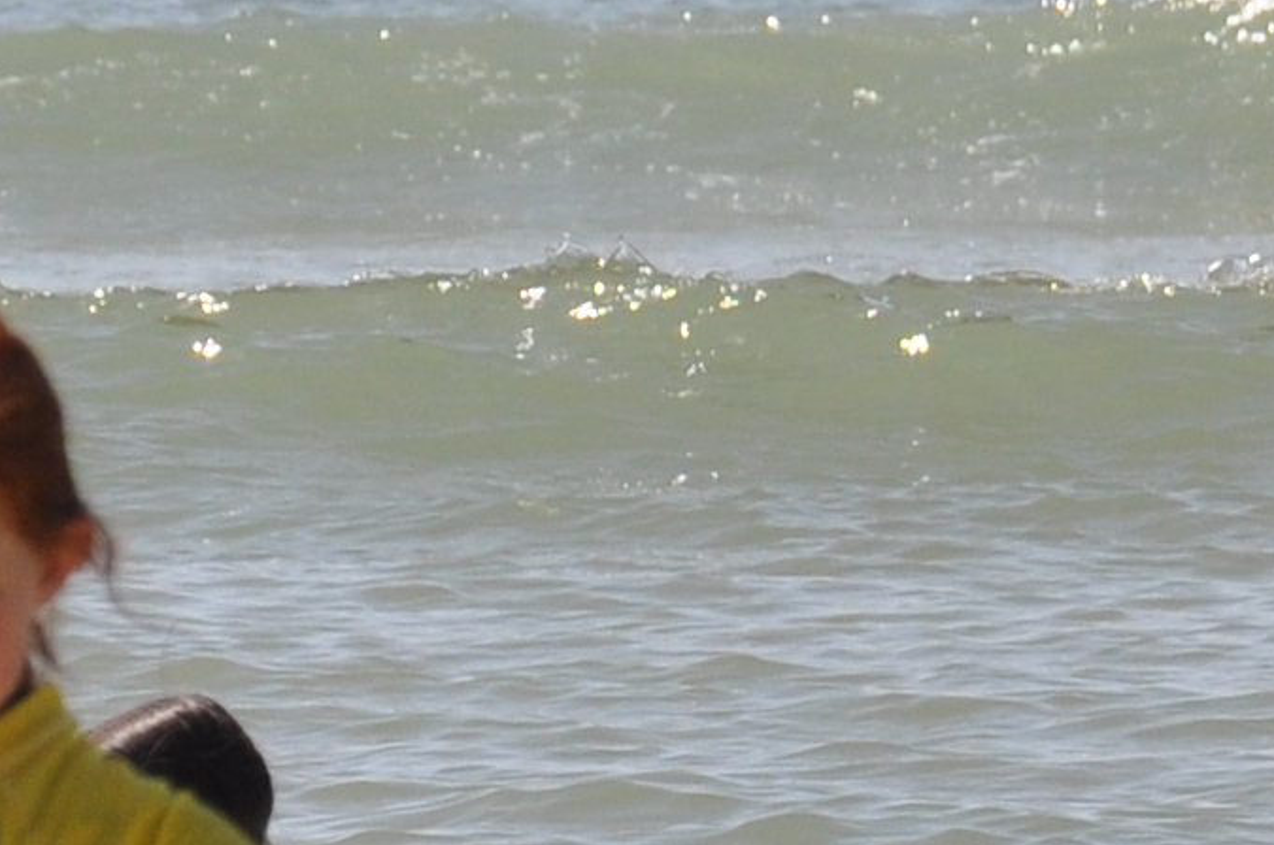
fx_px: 35379
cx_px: 330
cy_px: 498
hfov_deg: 2.1
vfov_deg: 1.4
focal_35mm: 1001
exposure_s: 1/2000
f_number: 7.1
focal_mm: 105
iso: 400
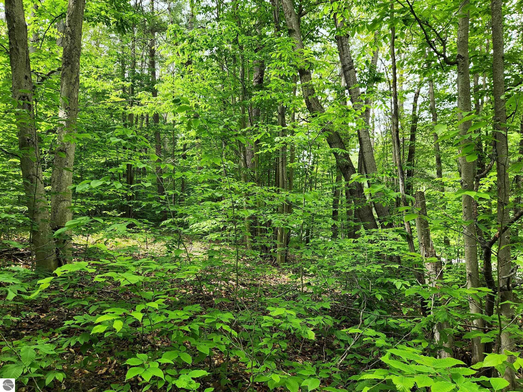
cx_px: 262
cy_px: 196
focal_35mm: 23
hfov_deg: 73.9
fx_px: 347
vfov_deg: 58.9
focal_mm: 5.4
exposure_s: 1/180
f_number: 1.8
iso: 25
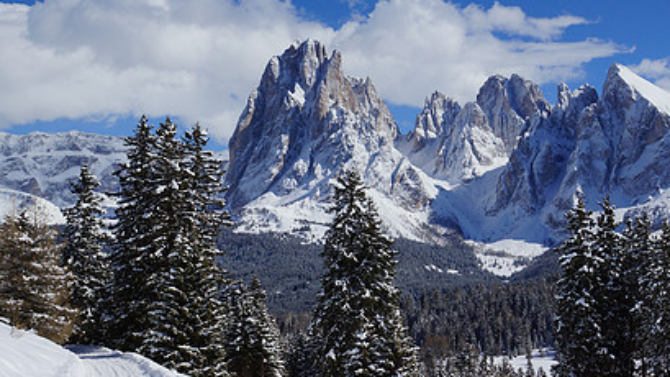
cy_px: 173
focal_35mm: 58
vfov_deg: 20.7
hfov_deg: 35.9
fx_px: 1030
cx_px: 393
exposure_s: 1/800
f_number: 9
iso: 100
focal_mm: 26
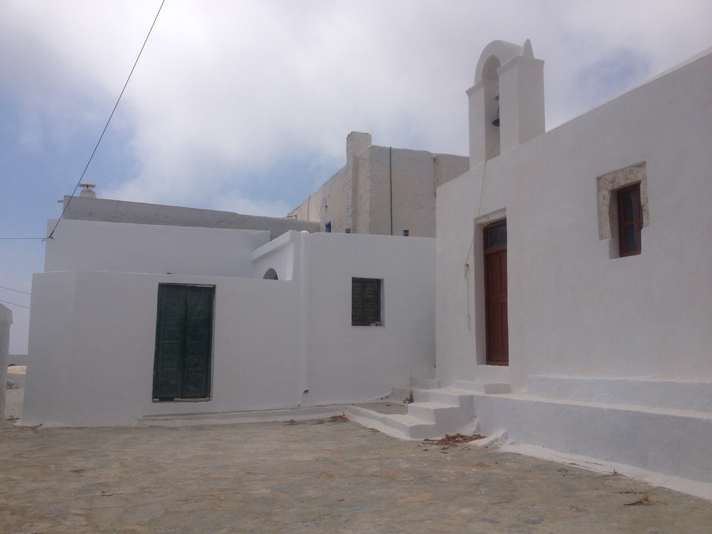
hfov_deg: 52.6
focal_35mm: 35
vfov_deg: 40.7
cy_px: 267
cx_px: 356
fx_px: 720
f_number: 2.4
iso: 50
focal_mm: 4.28
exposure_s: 1/5025
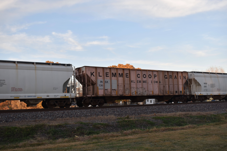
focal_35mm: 40
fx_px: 255
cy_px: 76
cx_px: 114
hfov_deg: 47.9
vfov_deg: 33.0
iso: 250
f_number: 5.6
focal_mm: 27
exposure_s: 1/250
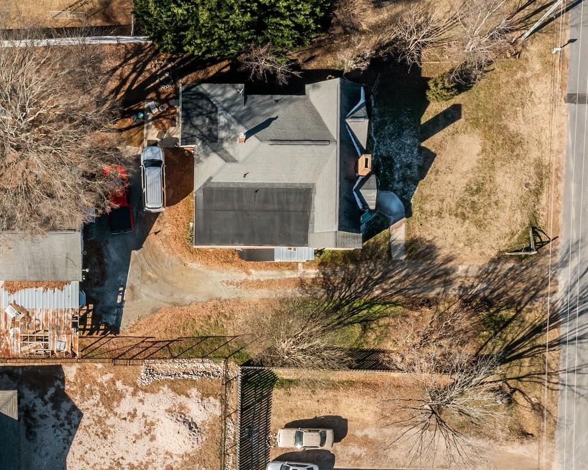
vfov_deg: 28.1
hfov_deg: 34.8
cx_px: 164
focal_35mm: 53
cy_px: 369
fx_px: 922
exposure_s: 1/500
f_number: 6.3
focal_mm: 10.26
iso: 100
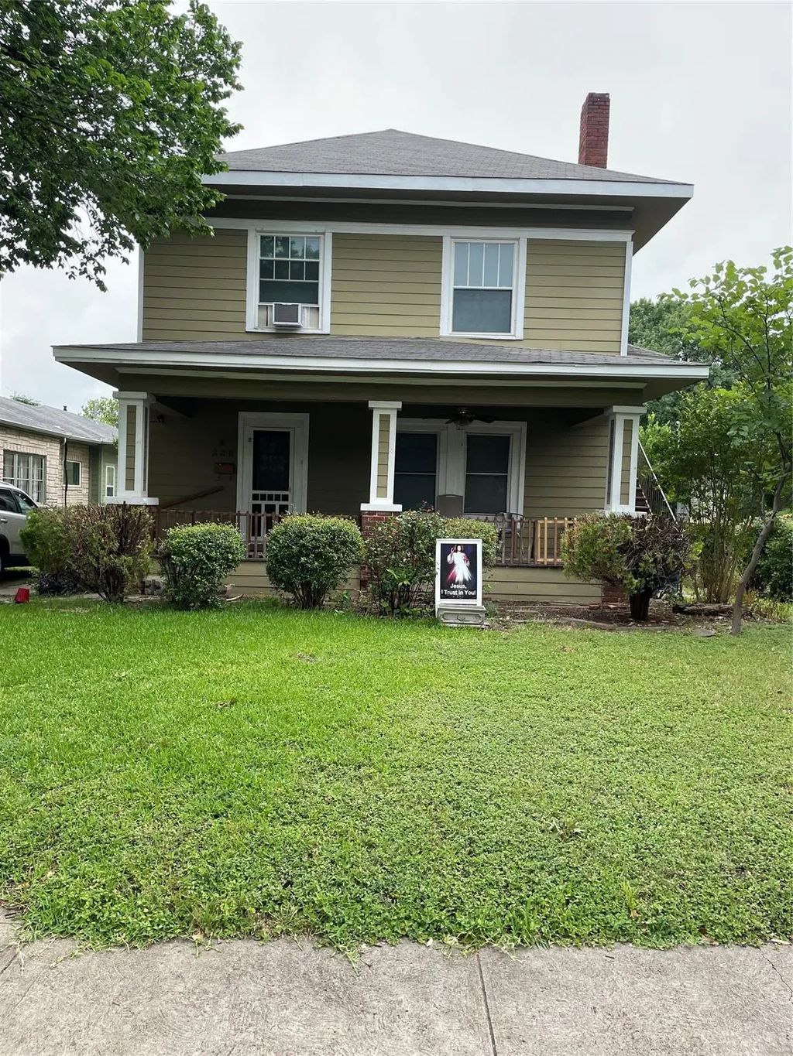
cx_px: 396
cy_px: 528
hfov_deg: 53.1
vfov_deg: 67.3
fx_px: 794
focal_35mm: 26
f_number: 1.6
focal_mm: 4.2
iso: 32
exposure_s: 1/615
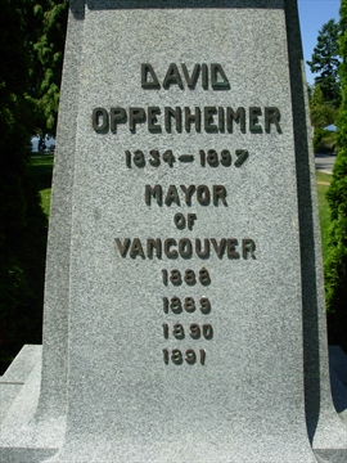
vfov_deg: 49.0
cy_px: 232
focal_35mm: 38
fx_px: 508
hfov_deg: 37.7
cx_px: 174
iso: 50
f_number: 4.9
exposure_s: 1/512
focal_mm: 6.3
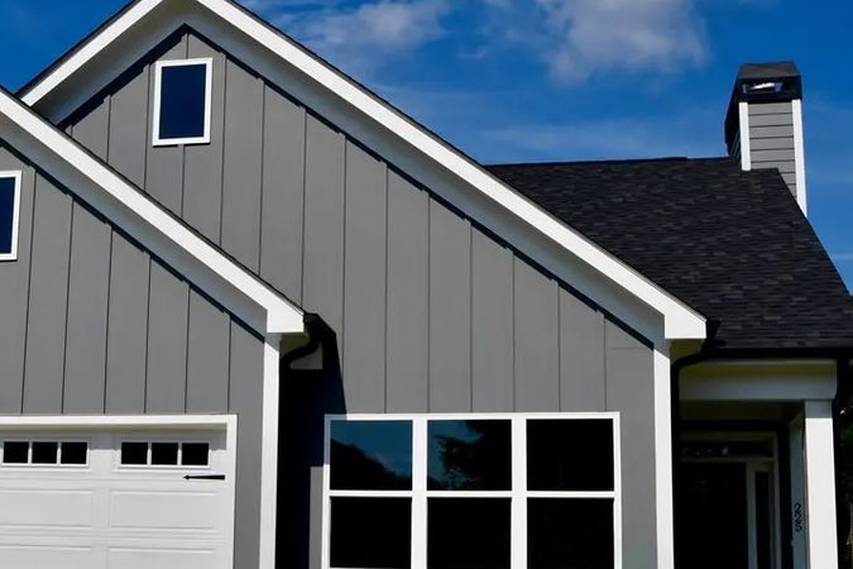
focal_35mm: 47
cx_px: 293
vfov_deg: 28.5
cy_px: 363
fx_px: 1114
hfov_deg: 41.4
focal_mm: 21
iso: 100
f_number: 11
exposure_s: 1/500
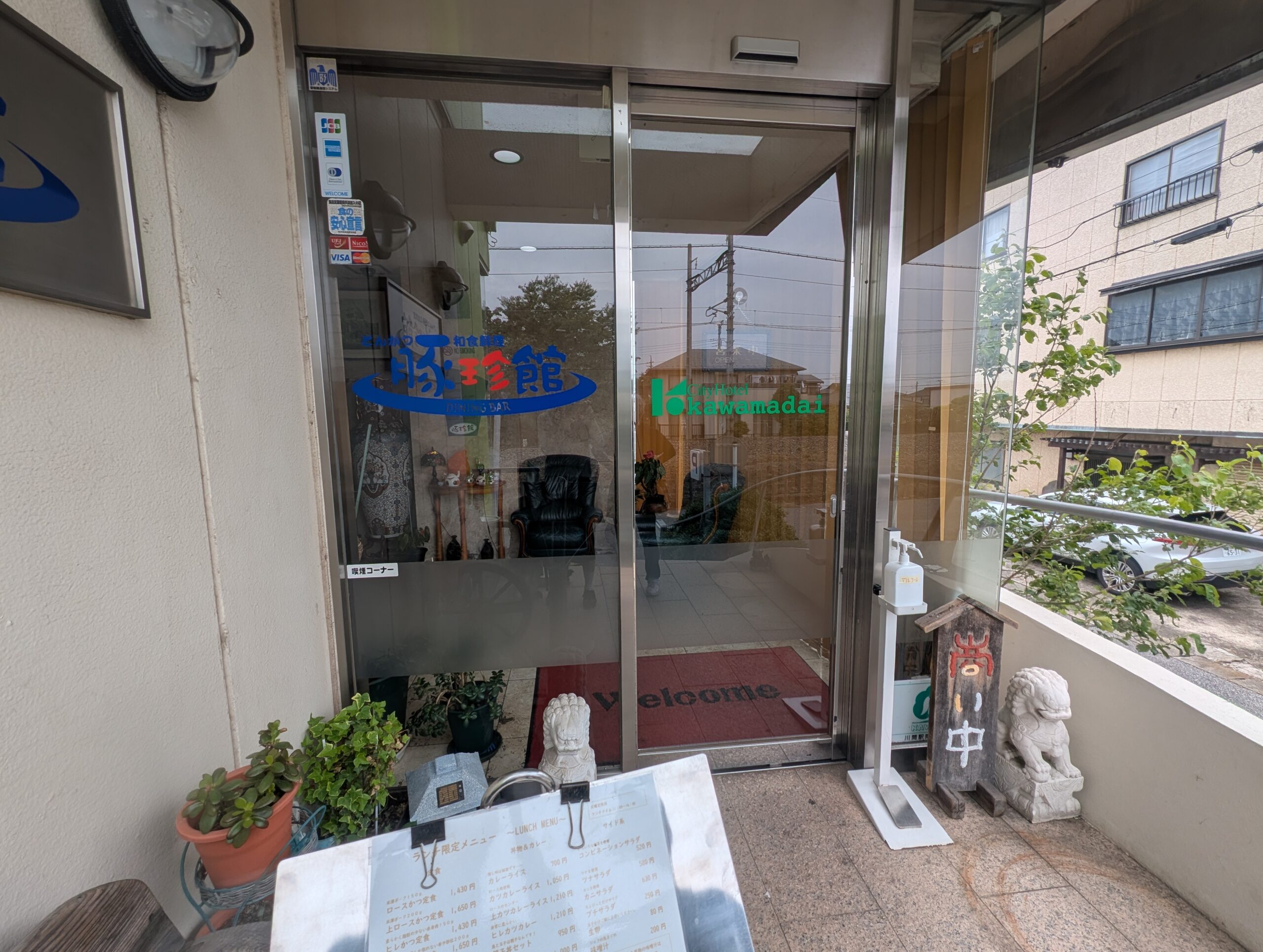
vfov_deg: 90.1
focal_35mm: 13
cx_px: 632
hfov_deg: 106.1
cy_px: 476
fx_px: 475
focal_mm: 1.95
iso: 43
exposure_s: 1/551
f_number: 2.2
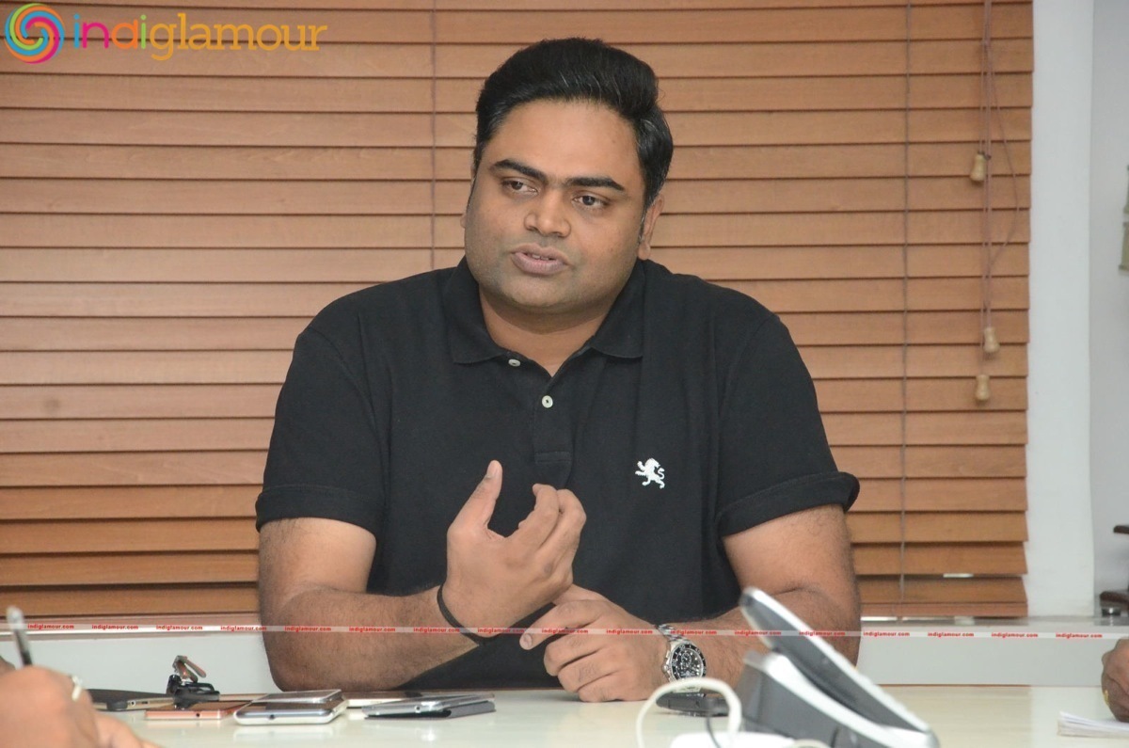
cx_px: 564
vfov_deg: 8.7
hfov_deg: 13.1
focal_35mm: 158
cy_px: 374
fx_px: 4930
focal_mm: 105
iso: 4000
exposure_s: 1/125
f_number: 6.3
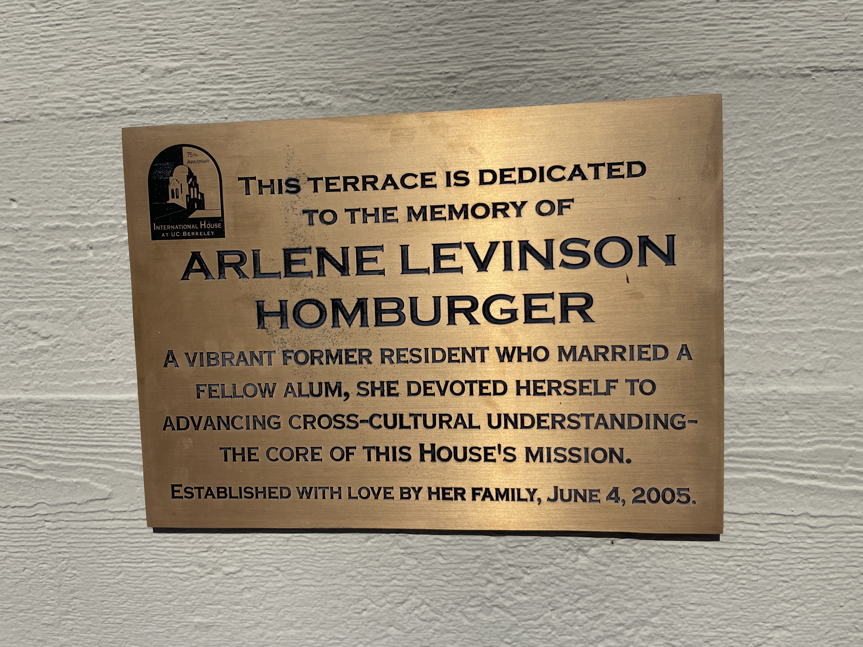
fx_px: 648
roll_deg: +2.5
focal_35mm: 26
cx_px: 432
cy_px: 324
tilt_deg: -3.8
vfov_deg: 53.1
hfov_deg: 67.3
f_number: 1.6
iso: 32
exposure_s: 1/10753
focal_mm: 4.2
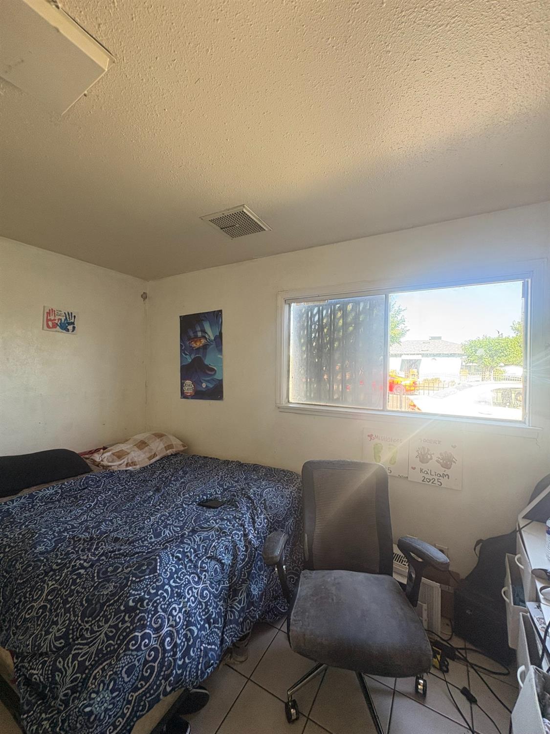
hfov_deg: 85.7
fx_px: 297
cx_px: 275
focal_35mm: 14
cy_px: 367
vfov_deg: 102.1
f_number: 2.2
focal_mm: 2.22
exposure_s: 1/82
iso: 250
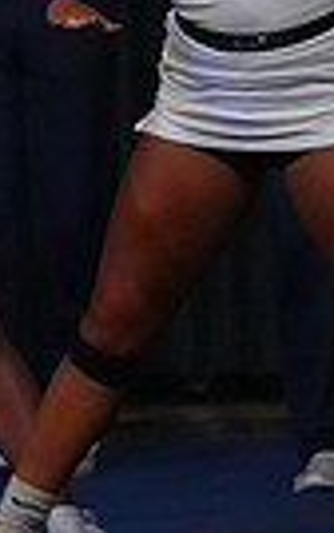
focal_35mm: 928
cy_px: 34
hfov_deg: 1.4
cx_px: -775
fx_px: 13487
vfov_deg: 2.3
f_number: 5.6
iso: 16000
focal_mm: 210
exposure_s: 1/1250
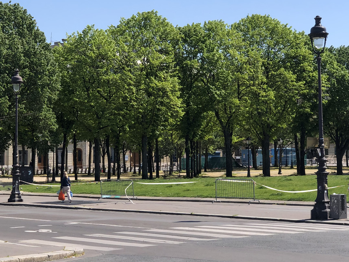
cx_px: 114
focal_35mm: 97
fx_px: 978
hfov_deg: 20.2
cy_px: 97
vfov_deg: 15.2
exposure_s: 1/1021
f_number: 2.4
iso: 16
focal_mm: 6
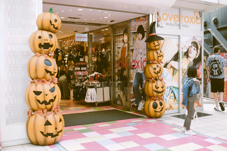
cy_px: 76
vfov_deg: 32.6
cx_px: 114
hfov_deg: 47.4
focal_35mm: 41
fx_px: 259
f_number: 2.8
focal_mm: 27
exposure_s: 1/300
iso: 400
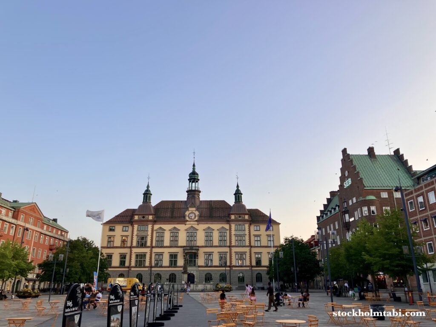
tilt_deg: +19.8
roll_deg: -0.7
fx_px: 353
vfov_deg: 49.7
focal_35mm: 28
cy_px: 164
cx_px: 218
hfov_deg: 63.4
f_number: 1.8
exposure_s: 1/121
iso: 25
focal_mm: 3.99
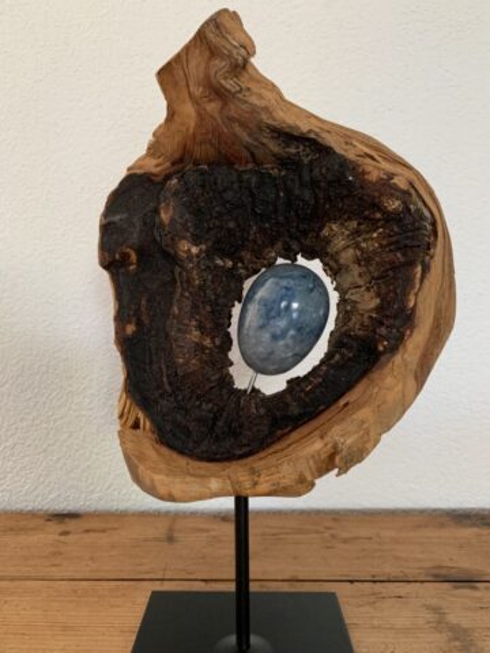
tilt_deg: -1.3
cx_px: 245
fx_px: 491
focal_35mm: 26
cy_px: 326
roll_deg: -0.1
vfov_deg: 67.3
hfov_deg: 53.1
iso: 320
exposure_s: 1/60
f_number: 1.8
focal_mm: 4.25
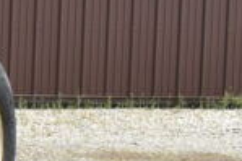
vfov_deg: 6.6
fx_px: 1383
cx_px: -474
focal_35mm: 206
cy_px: 17
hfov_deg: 8.5
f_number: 9
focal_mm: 20
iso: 100
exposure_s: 1/320
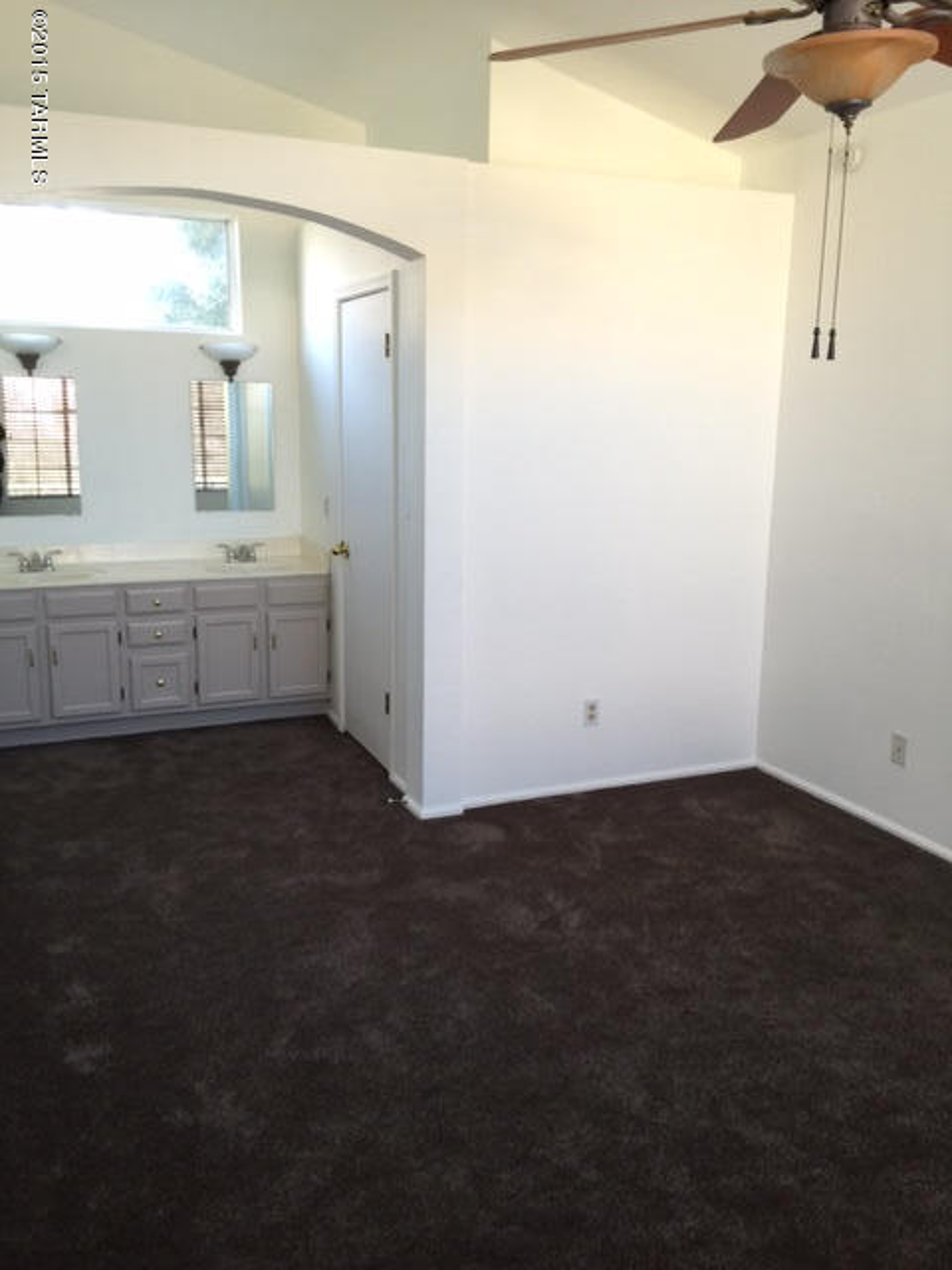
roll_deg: -0.1
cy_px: 635
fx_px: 1063
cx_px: 476
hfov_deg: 48.2
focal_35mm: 29
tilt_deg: -11.4
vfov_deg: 61.7
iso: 40
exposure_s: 1/30
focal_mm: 4.15
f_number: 2.2
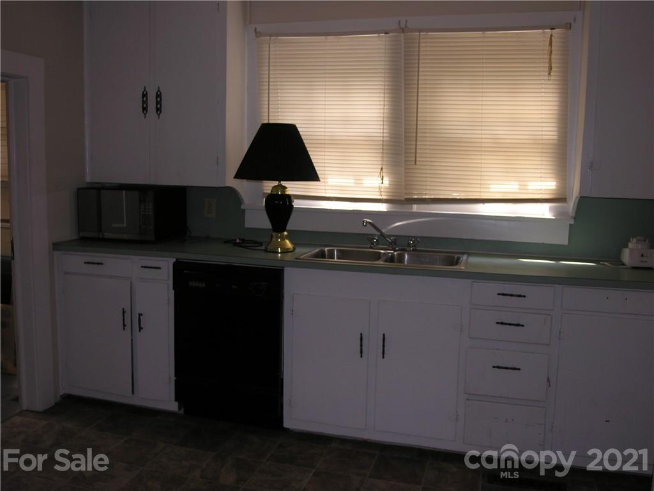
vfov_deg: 44.2
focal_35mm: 32
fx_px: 605
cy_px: 246
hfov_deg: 56.8
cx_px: 327
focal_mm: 8.1
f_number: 2.9
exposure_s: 1/60.1
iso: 50
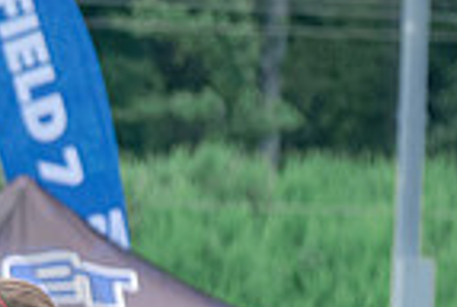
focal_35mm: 1010
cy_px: 671
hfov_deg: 2.0
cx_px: -609
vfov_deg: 1.4
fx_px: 12848
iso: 400
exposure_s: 1/1250
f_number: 4.5
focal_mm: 155
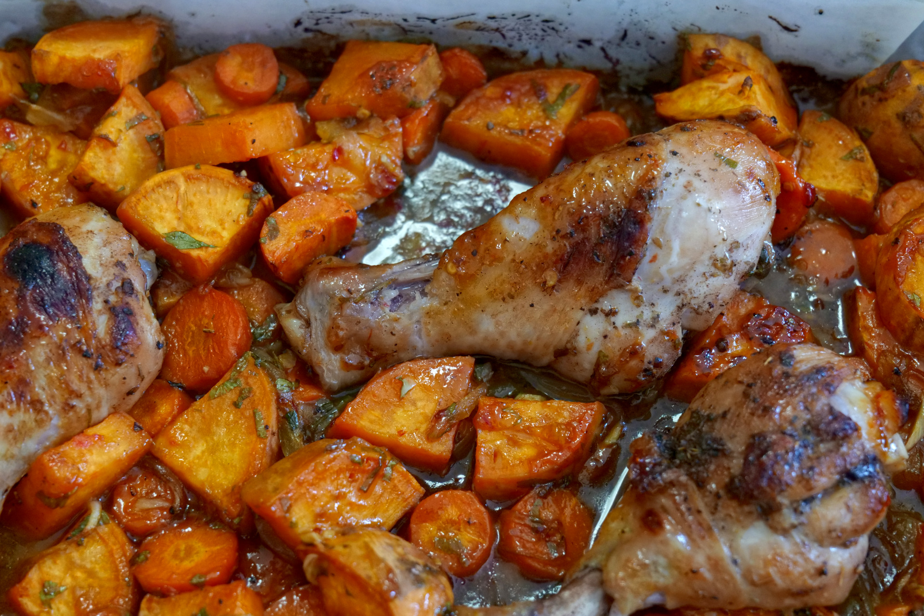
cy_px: 308
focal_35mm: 60
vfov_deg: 22.6
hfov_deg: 33.4
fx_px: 1540
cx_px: 462
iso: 6400
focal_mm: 60
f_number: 7.1
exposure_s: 1/60
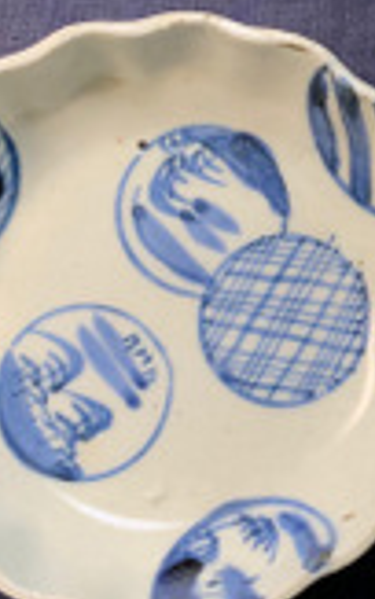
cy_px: 180
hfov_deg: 15.7
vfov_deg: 25.3
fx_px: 1323
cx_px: 408
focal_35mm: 81
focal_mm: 4.25
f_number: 1.8
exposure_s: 1/50
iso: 125
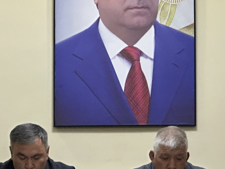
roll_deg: -0.8
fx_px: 1703
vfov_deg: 5.7
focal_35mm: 262
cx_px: 135
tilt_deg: -1.1
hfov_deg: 7.6
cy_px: 166
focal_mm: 9
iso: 400
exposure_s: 1/50
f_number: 2.8
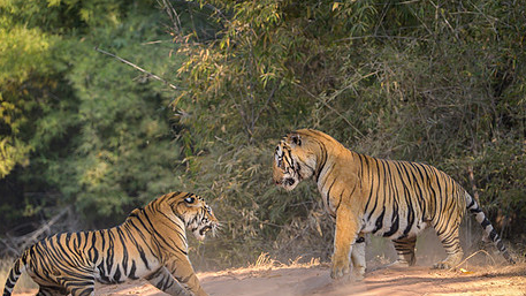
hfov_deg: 6.3
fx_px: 4798
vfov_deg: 3.5
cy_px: 141
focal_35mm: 344
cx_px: 287
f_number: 4
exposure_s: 1/1600
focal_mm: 230
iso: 2000
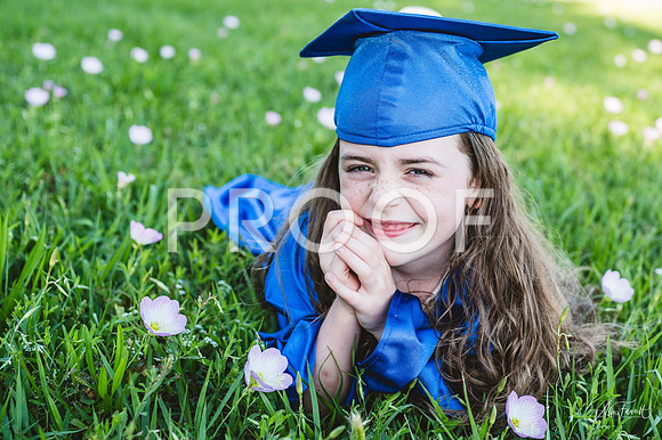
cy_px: 141
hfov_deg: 39.1
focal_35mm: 50
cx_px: 432
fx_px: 922
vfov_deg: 26.7
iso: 250
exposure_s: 1/800
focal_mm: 35
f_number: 2.8
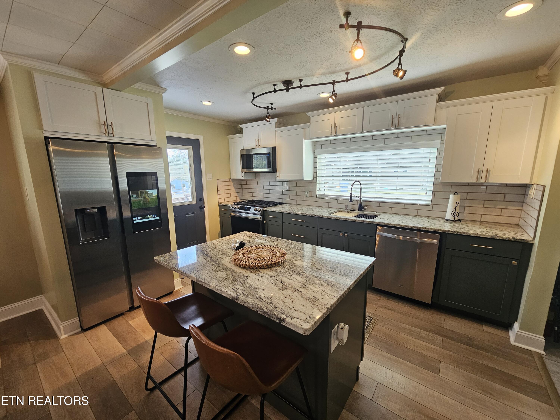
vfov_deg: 89.9
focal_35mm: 13
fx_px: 210
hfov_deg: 106.2
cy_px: 210
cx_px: 280
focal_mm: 2.2
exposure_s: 1/60
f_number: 2.2
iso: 160
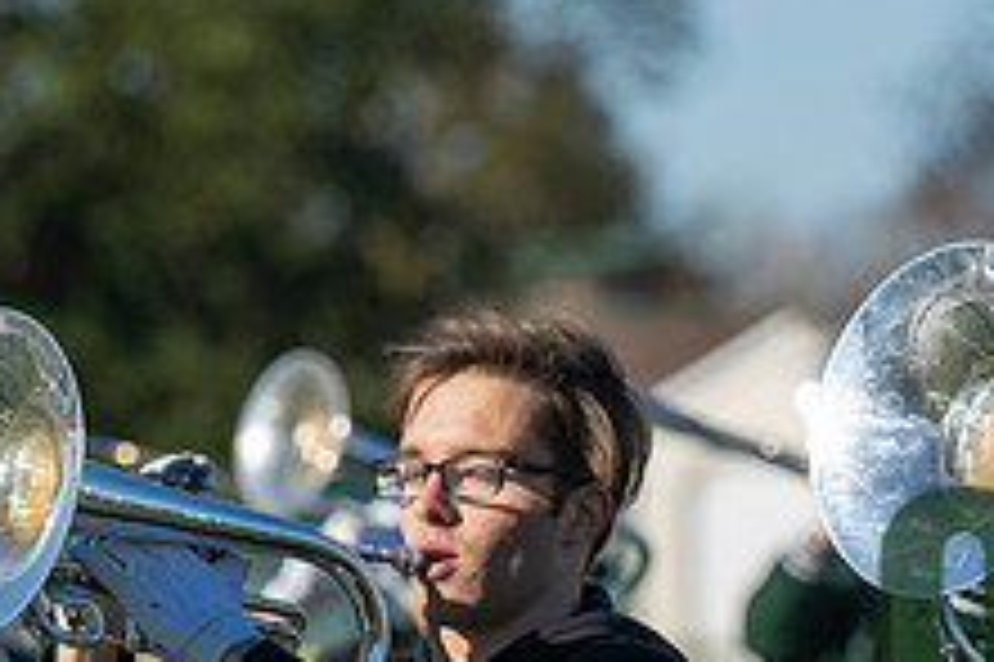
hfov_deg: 3.9
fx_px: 14485
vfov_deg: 2.6
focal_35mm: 525
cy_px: 700
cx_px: 1219
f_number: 5
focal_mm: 200
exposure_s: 1/2000
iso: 250
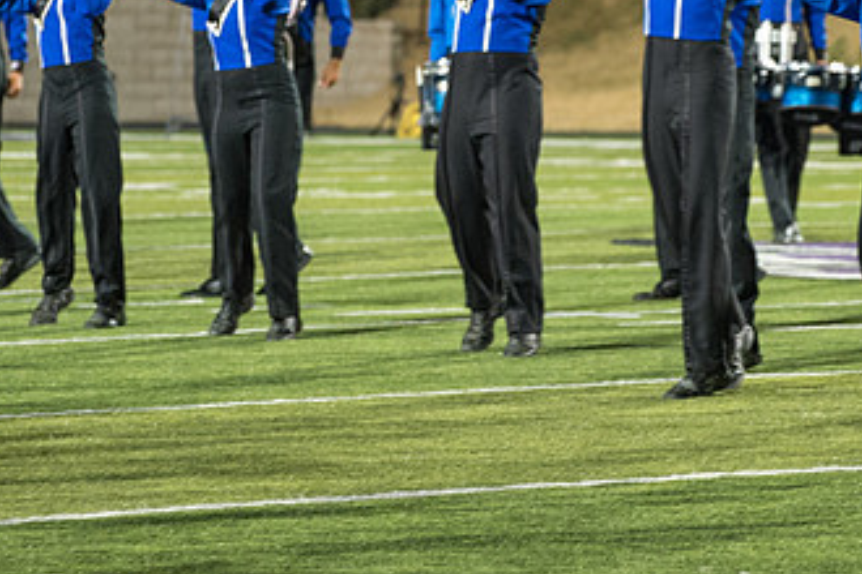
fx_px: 8811
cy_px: 54
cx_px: 612
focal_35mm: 368
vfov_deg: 3.7
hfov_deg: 5.6
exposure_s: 1/200
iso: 6400
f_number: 4.8
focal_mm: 145
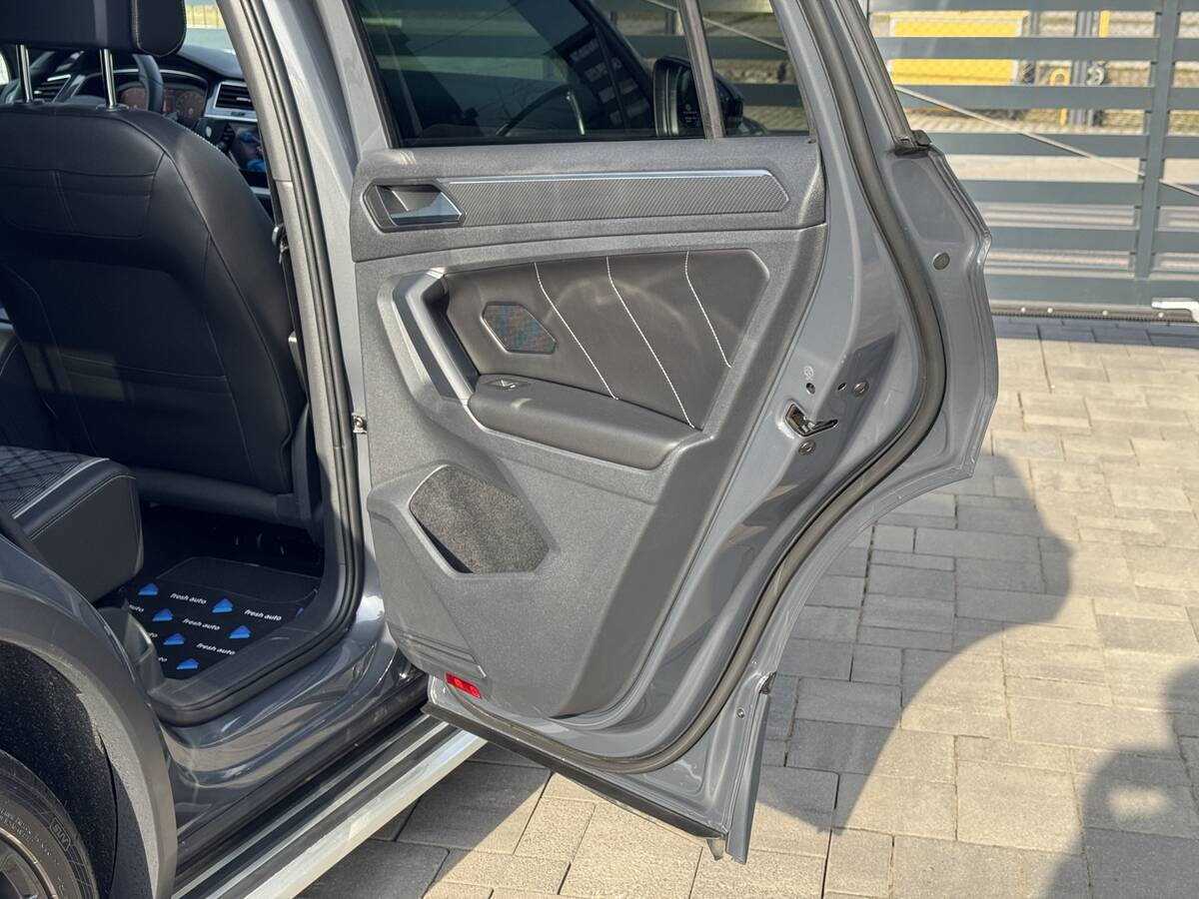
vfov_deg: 30.3
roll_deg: +0.1
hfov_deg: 39.7
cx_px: 600
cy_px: 450
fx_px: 1663
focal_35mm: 48
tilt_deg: -17.7
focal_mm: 6.76
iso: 64
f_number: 1.78
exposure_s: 1/765
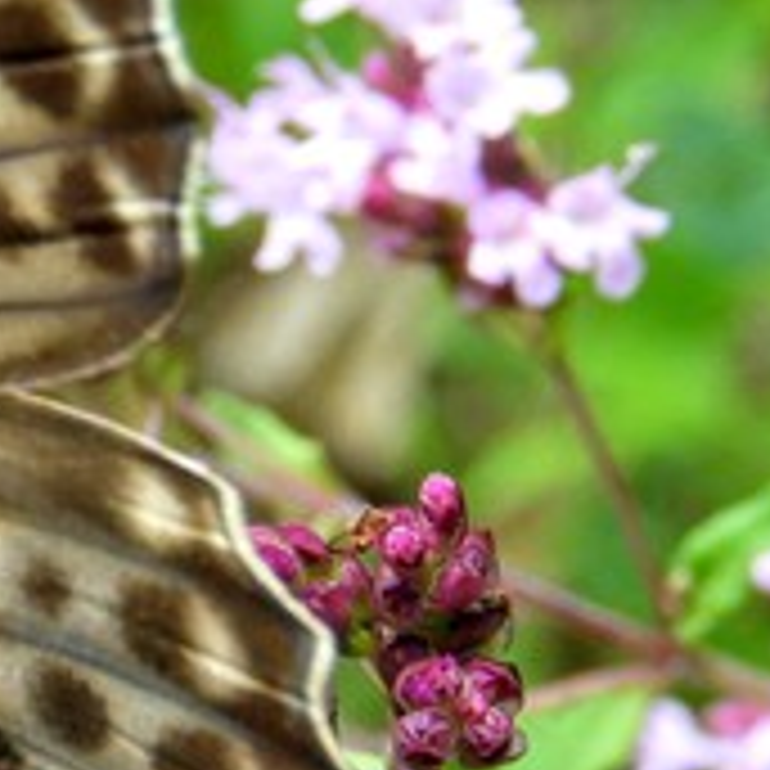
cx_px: -349
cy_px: 536
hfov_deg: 8.6
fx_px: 5008
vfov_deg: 8.8
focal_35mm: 199
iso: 140
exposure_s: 1/125
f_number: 4
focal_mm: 8.1
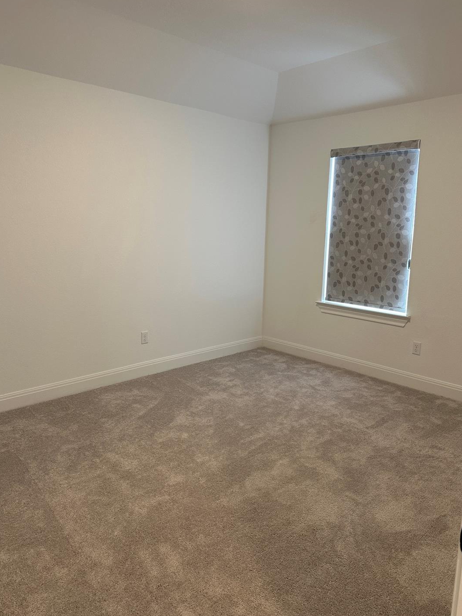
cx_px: 233
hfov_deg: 53.0
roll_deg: -1.6
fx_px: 463
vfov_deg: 67.3
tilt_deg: -9.4
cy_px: 301
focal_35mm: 26
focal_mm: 6.86
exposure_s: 1/60
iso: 160
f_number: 1.78
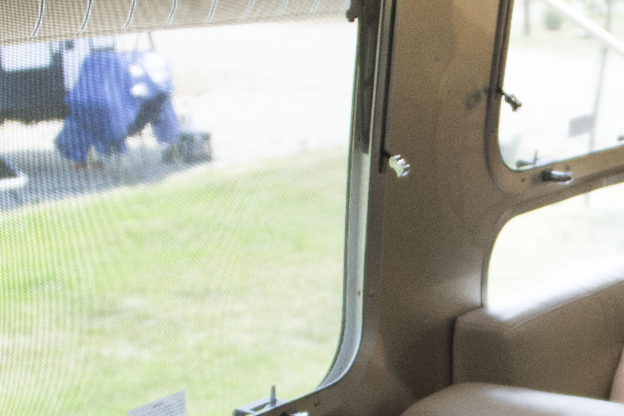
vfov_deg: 14.7
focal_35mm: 92
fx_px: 1594
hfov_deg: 21.2
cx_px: 651
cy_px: 398
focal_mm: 28
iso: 640
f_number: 3.5
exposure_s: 1/160
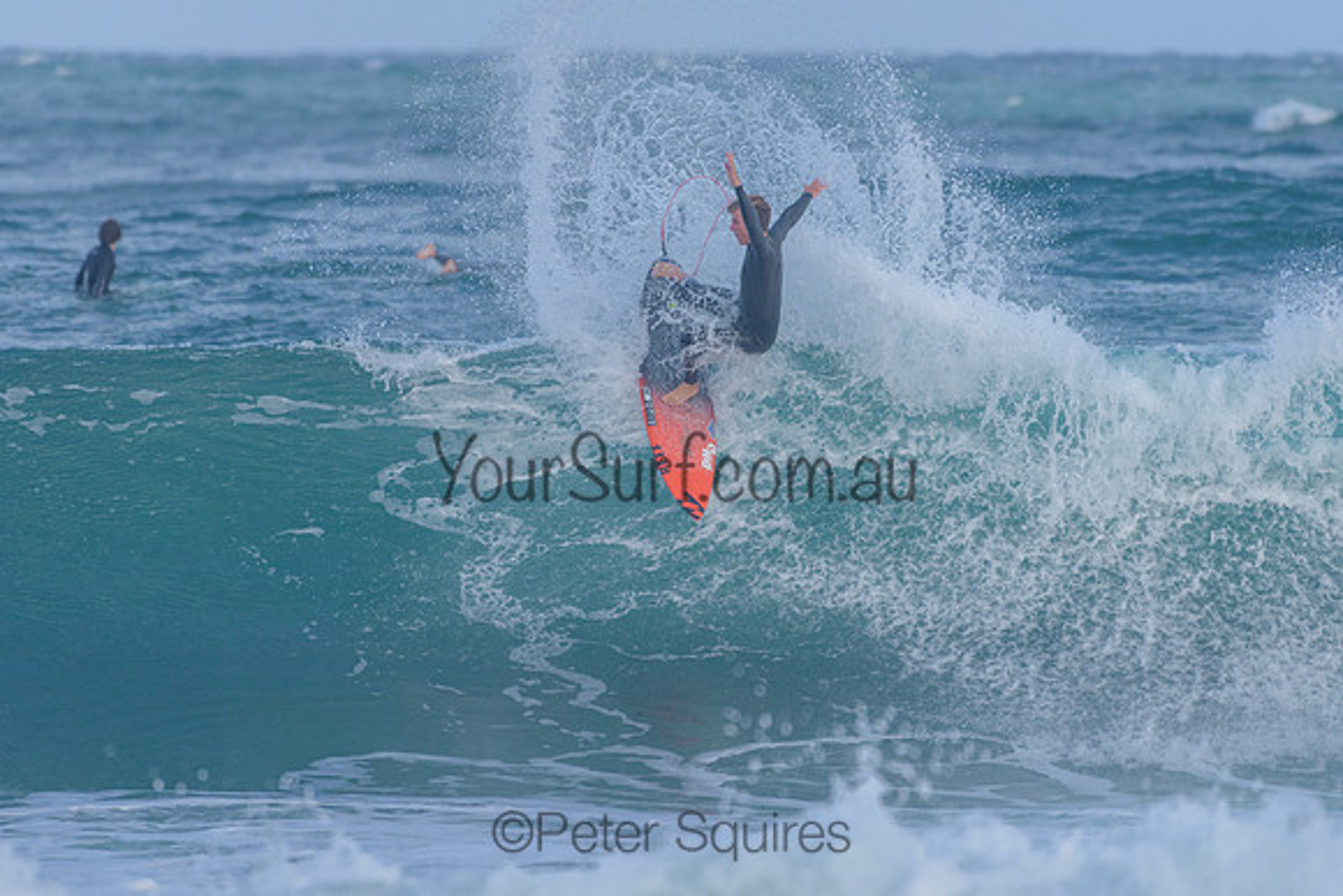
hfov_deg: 3.4
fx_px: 22856
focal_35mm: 613
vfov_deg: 2.2
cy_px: 350
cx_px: 597
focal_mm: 500
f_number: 5.6
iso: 500
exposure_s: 1/2000
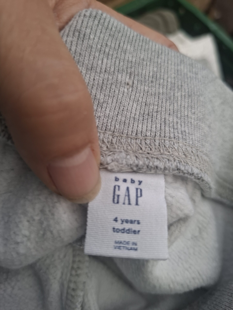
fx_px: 206
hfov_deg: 58.9
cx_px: 116
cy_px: 155
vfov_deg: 73.9
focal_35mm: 23
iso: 50
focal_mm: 5.54
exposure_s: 1/100
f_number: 1.8
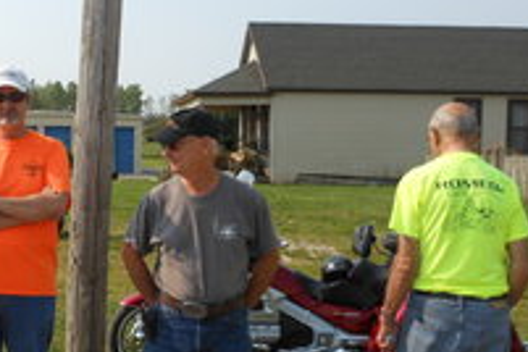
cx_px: 123
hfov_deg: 33.7
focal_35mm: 58
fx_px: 851
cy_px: 200
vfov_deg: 23.4
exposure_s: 1/640
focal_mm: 5
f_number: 3.7
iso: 80
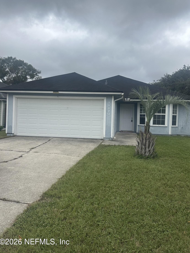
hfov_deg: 53.0
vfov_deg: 67.2
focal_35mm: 26
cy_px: 117
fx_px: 190
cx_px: 101
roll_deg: -1.9
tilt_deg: +0.1
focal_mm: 6.86
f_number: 1.78
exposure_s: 1/5263
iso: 80
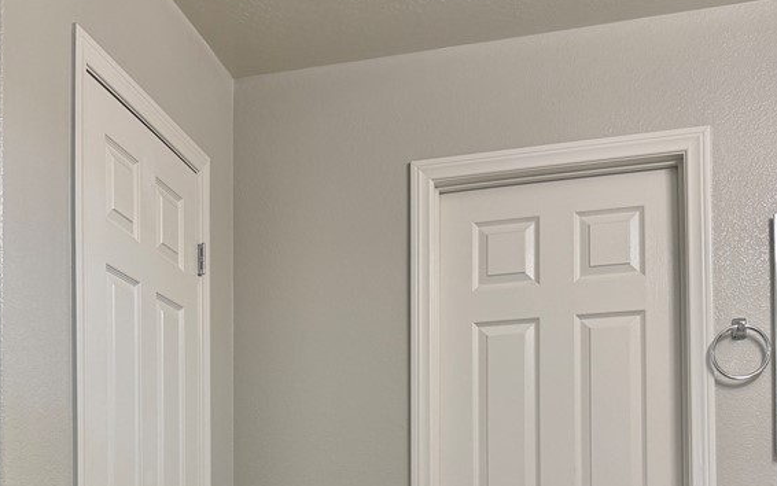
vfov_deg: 26.3
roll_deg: +0.2
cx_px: 248
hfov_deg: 42.8
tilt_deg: +0.0
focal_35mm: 46
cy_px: 507
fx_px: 974
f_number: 1.78
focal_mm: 6.76
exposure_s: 1/165
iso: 160
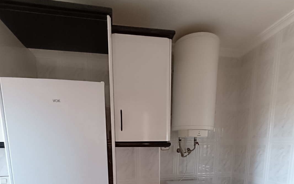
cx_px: 149
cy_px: 172
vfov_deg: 46.8
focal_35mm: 23
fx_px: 184
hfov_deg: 77.1
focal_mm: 1.66
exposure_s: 1/50
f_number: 2.2
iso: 426
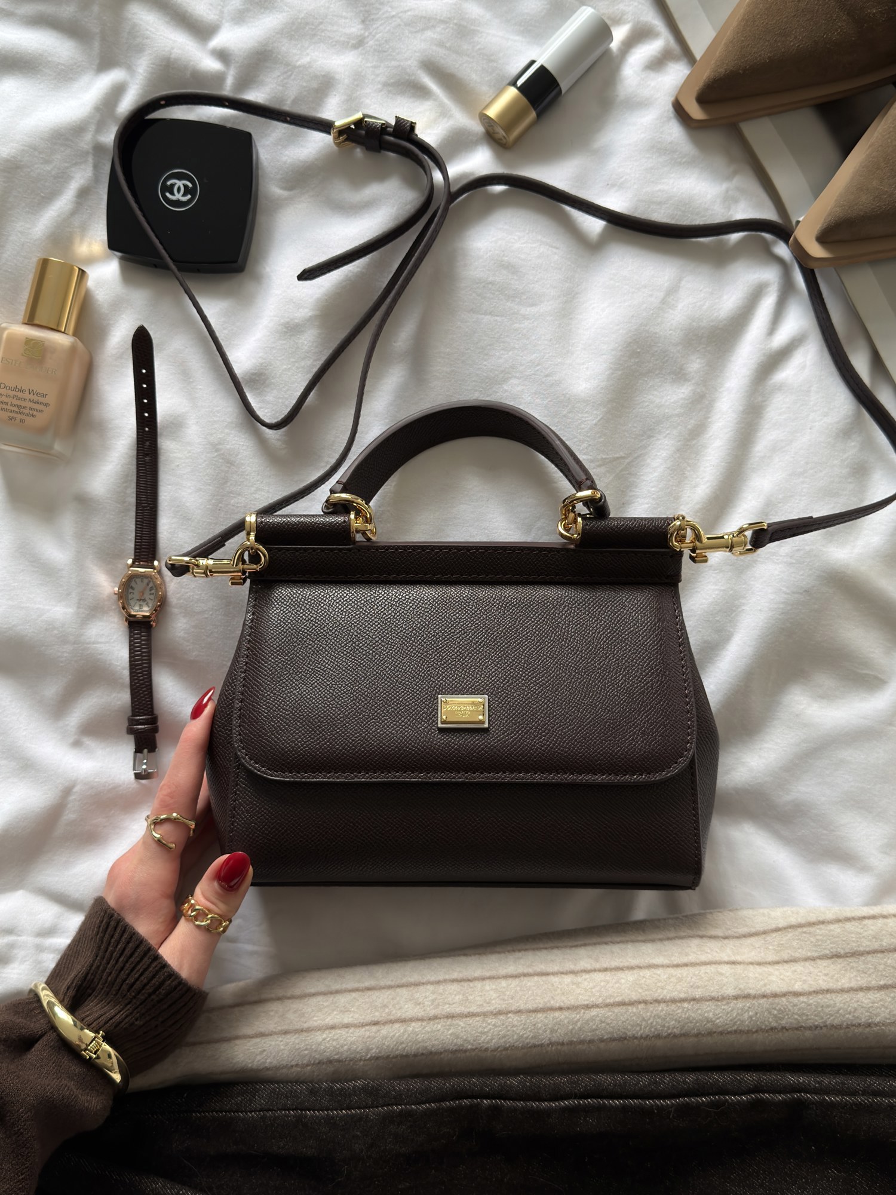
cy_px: 598
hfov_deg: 40.7
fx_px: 1208
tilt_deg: -85.9
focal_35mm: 35
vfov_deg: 52.6
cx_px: 448
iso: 50
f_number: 1.78
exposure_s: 1/202
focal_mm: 6.76
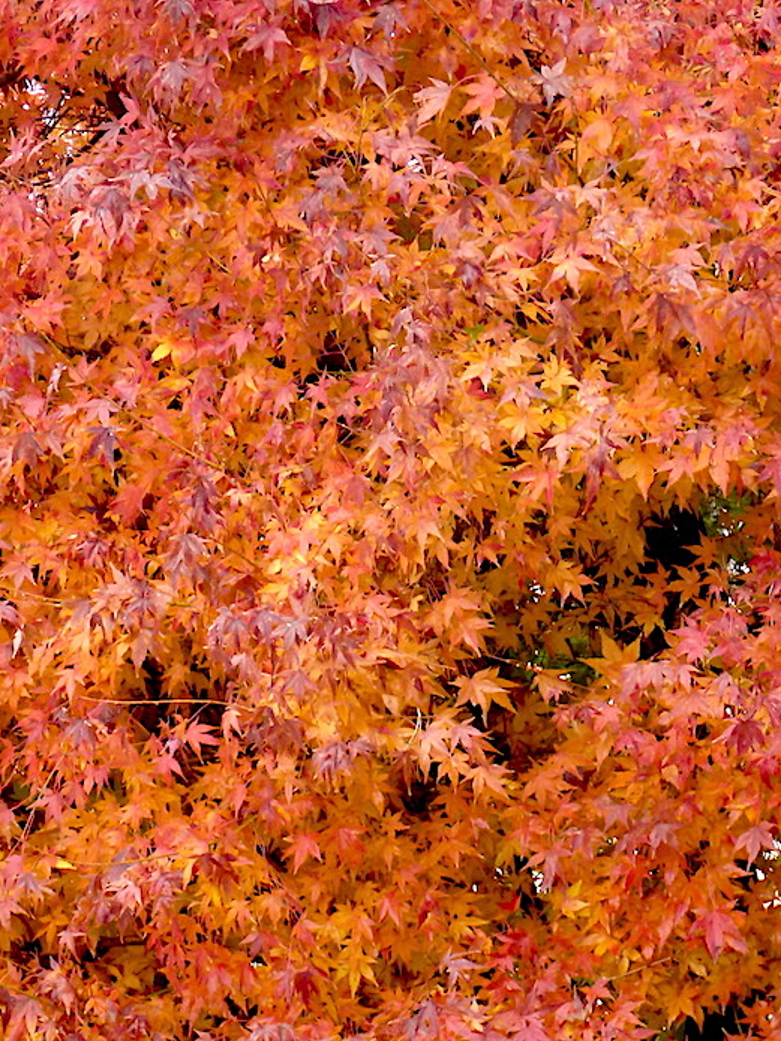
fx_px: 3430
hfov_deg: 13.0
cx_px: 444
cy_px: 705
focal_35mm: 114
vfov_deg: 17.2
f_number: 5.3
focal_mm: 11.7
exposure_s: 1/80
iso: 250
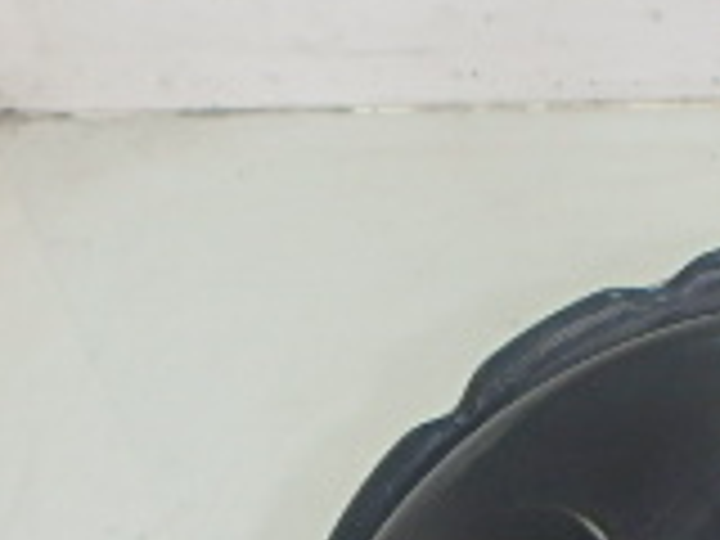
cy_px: 688
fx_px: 1747
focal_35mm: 84
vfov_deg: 16.6
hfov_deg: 22.1
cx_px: 783
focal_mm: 3.7
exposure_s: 1/40
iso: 200
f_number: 3.5
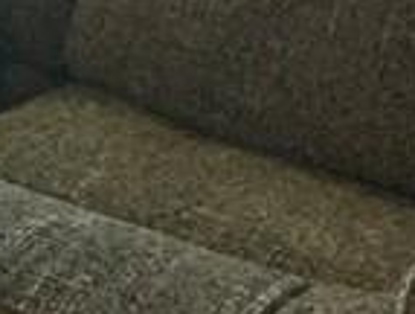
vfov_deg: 6.9
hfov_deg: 7.6
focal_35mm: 207
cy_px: -331
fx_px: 2488
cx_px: -1056
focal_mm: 3
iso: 200
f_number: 1.8
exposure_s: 1/60
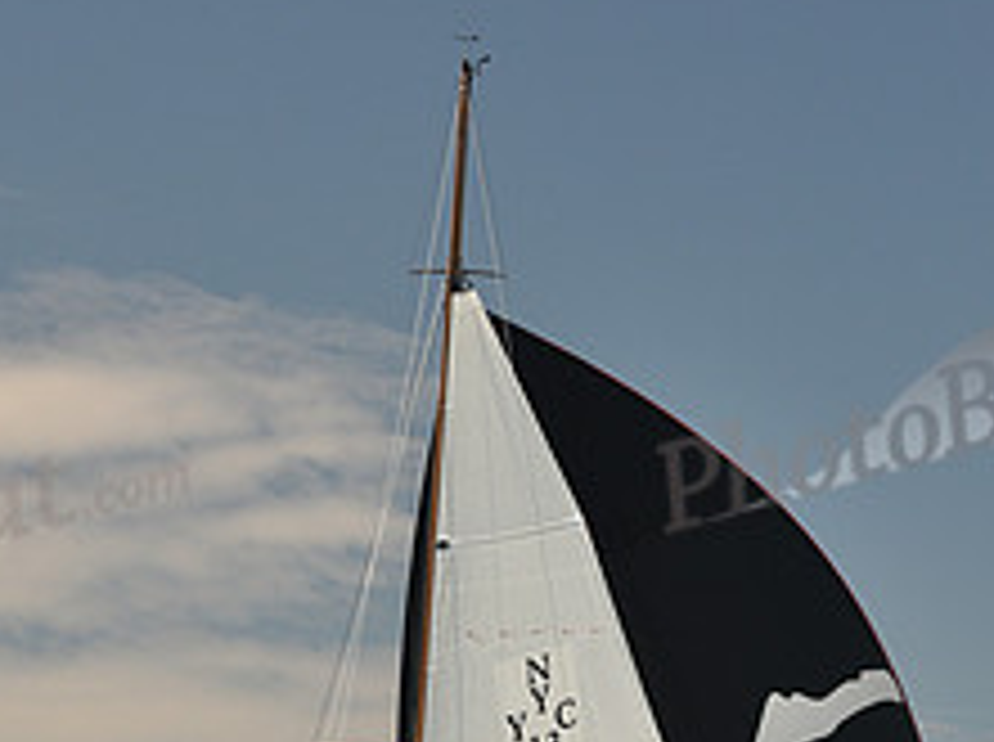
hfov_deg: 11.2
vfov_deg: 8.2
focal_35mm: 177
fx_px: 5074
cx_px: 425
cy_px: 1129
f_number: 8
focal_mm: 70
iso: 250
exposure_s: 1/640
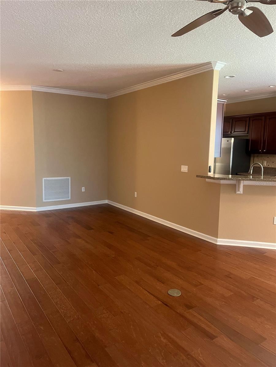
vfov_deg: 67.3
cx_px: 138
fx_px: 276
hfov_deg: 53.1
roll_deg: -0.4
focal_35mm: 26
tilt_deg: -7.4
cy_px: 184
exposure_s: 1/40
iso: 500
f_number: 1.6
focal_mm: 5.1
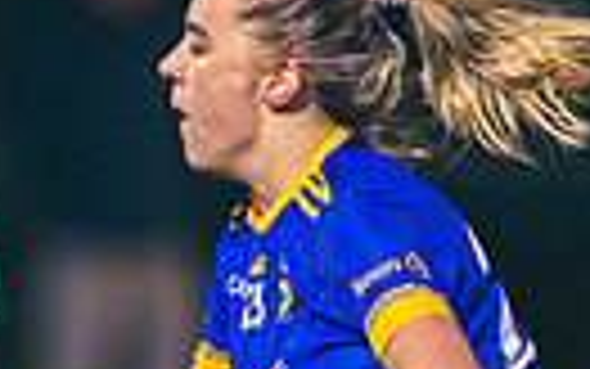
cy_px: 562
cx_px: -270
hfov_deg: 1.0
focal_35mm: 2044
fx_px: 32880
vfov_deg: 0.6
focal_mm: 400
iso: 5000
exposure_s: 1/500
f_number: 2.8
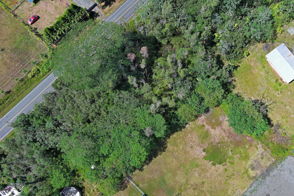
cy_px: 98
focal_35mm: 29
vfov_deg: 45.0
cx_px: 147
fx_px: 237
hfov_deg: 63.7
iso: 100
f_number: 2.8
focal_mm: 10.57
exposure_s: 1/800
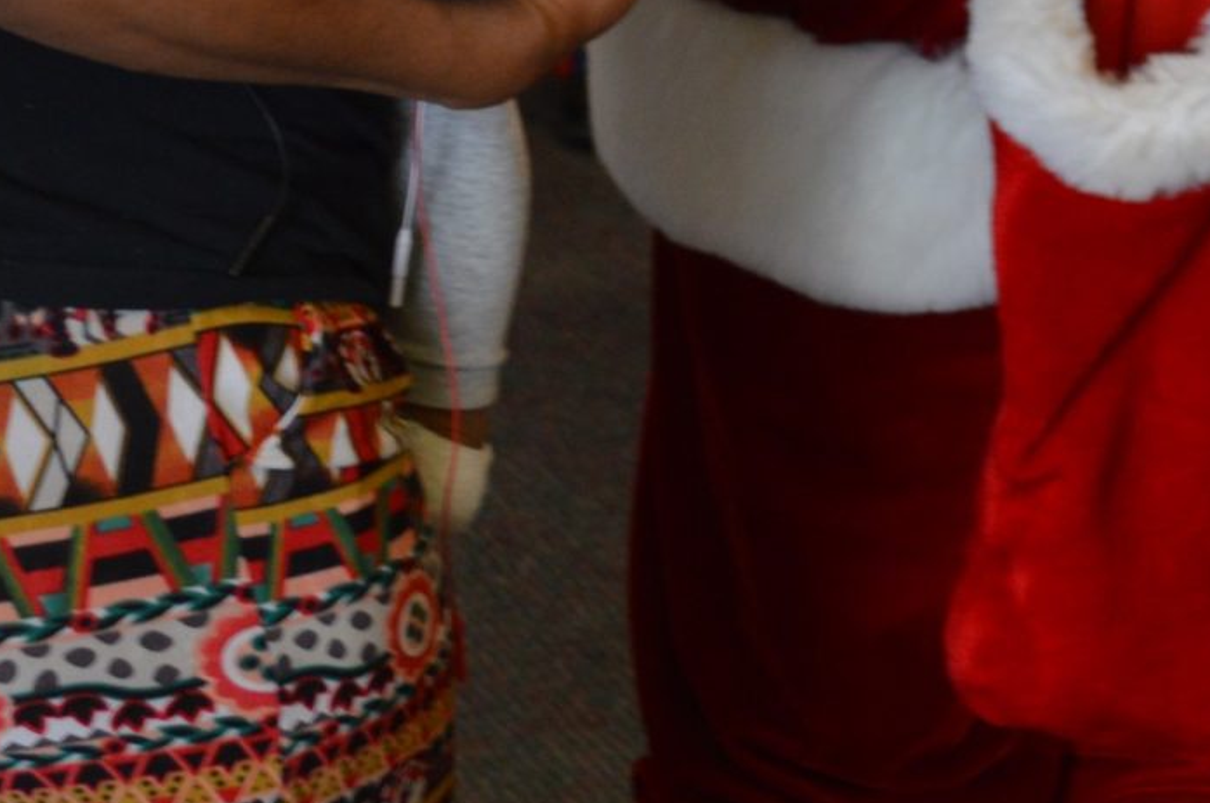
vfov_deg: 8.3
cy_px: -650
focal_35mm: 160
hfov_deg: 12.6
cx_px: 1424
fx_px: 5366
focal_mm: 29
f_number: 4.5
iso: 400
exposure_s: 1/40
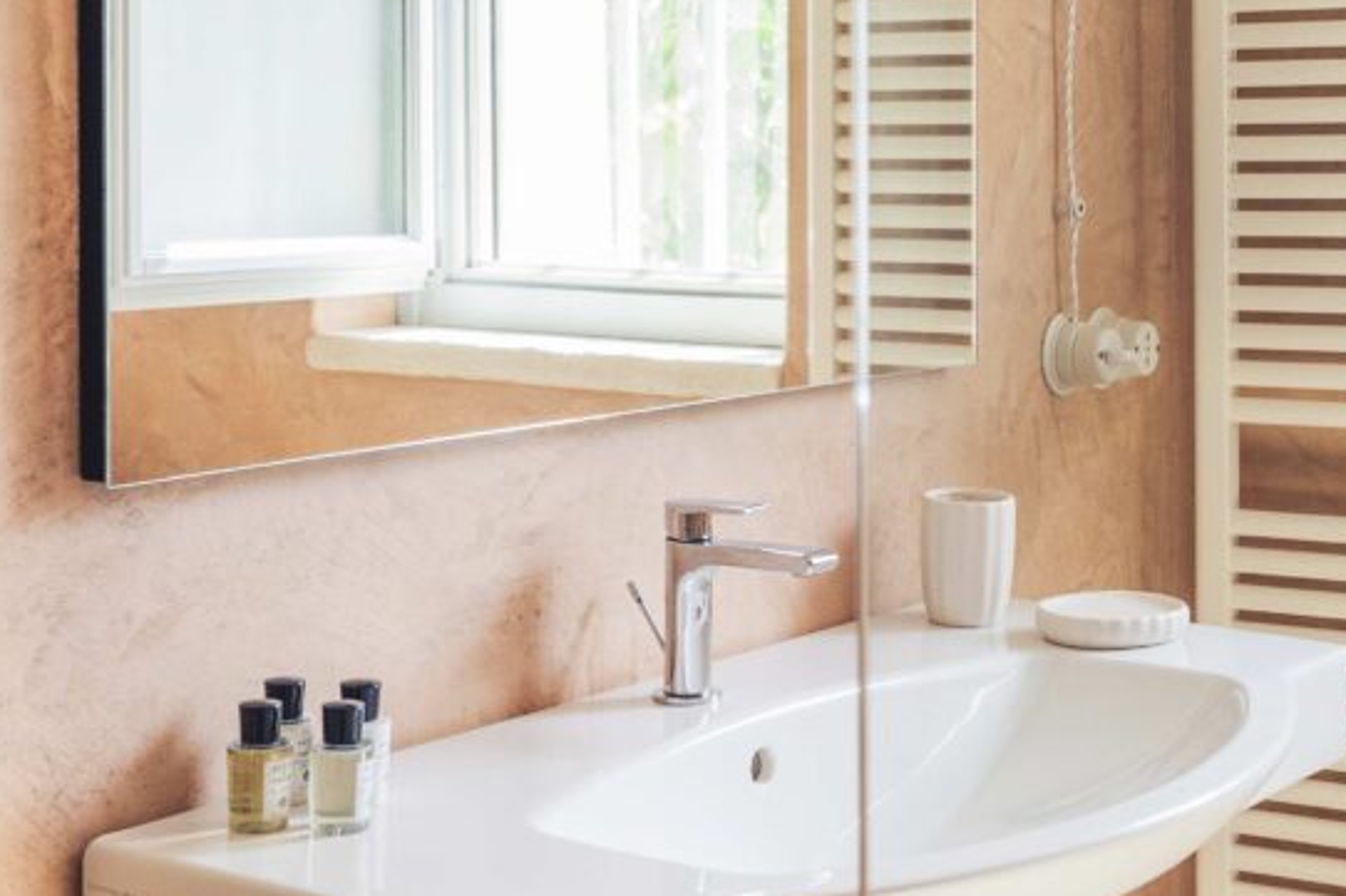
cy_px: 228
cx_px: 862
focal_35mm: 68
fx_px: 2542
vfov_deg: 19.9
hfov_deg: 29.5
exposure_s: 1/160
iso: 1250
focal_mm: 24
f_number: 7.1
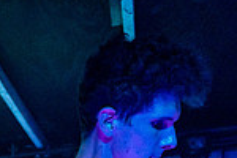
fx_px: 533
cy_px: 285
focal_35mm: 81
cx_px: -76
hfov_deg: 22.3
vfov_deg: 14.7
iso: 3200
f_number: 2.8
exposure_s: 1/200
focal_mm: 20.9
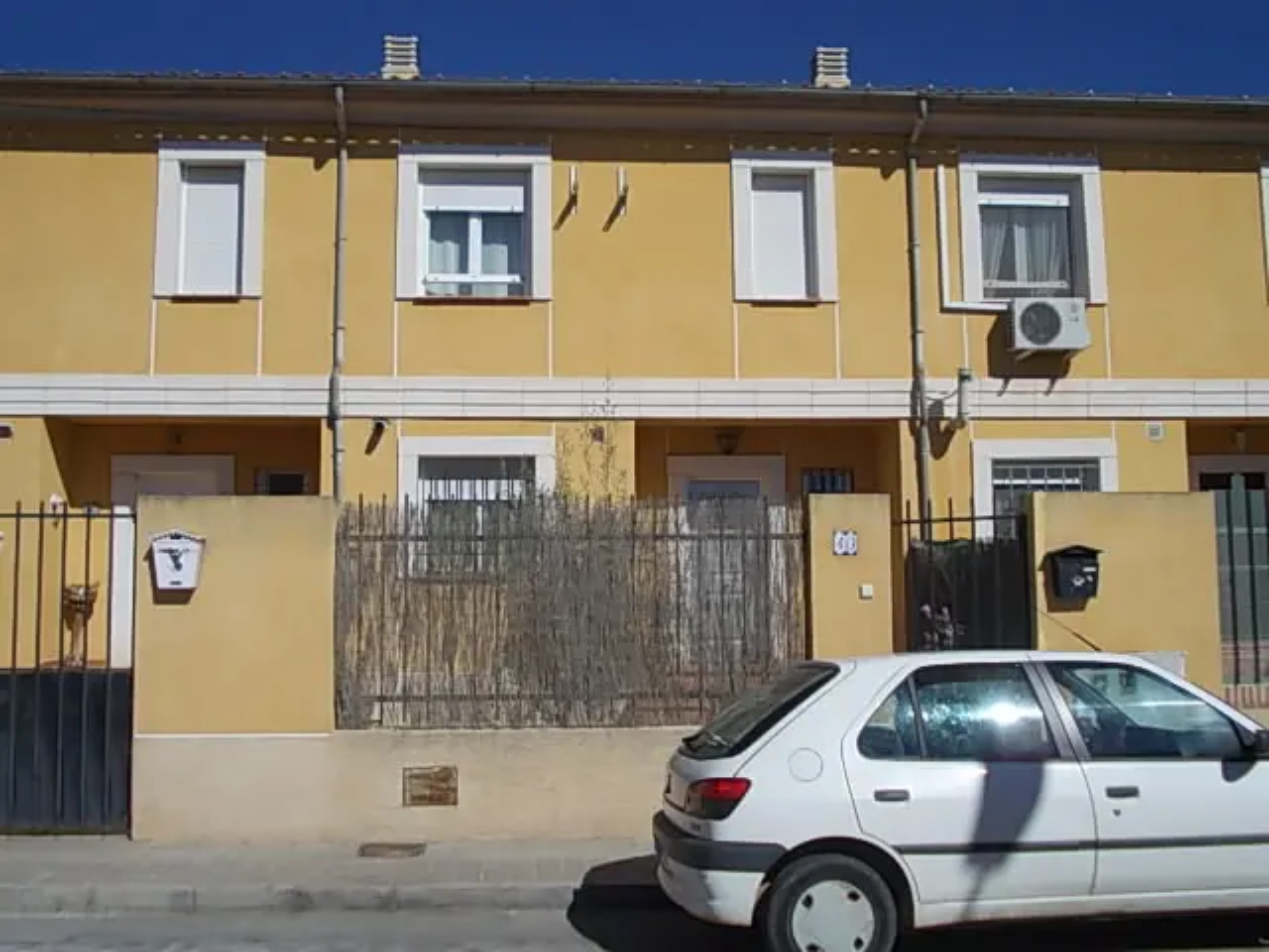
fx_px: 1393
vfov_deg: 37.7
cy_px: 476
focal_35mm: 38
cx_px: 634
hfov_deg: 49.0
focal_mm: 5.3
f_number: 6.2
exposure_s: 1/800
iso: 80
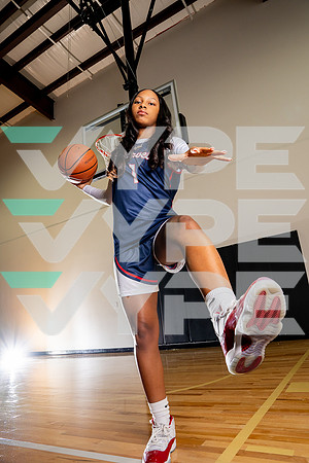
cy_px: 232
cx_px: 154
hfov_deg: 53.1
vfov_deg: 73.7
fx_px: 309
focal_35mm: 24
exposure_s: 1/200
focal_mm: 24
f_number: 7.1
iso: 640
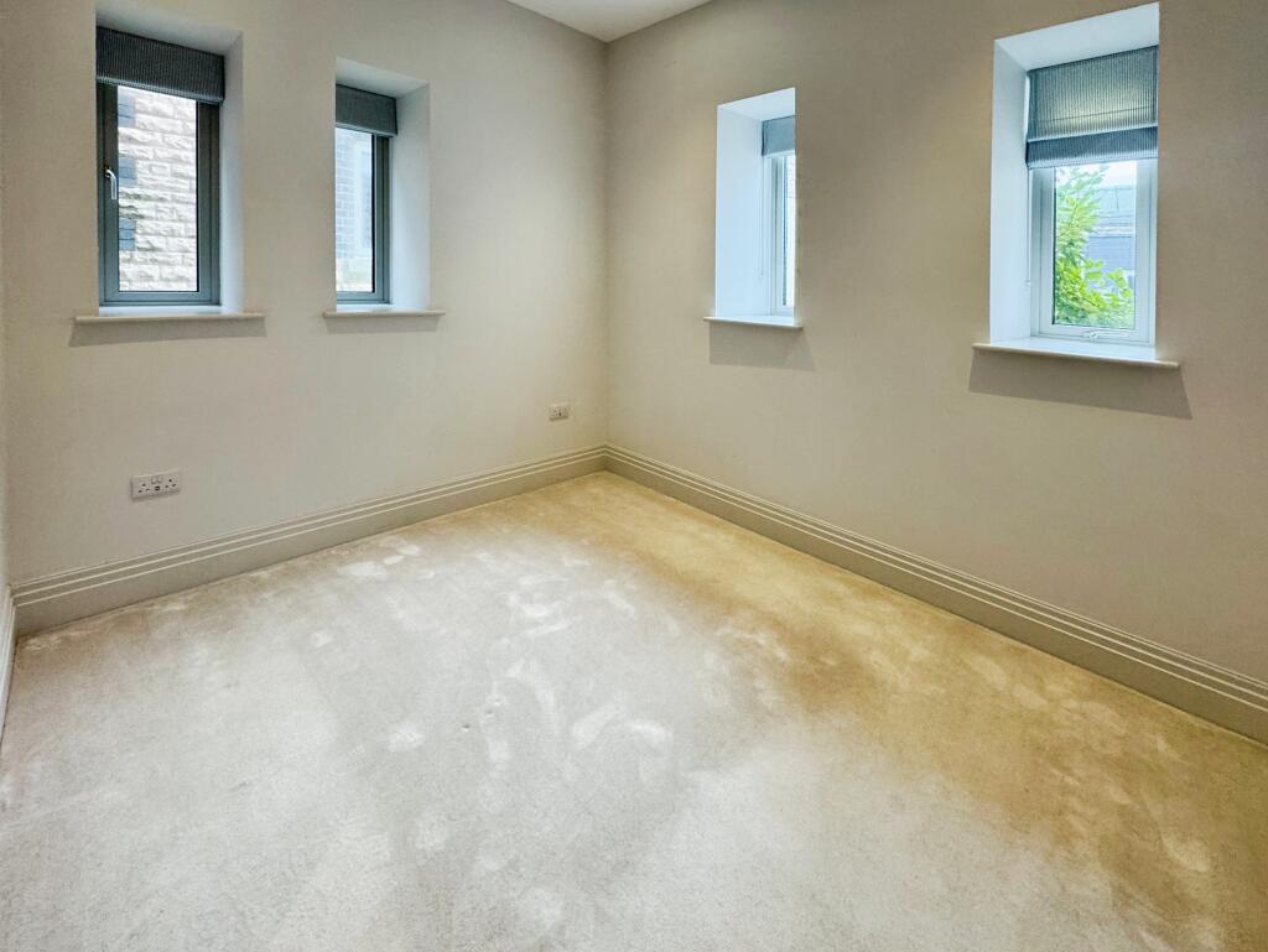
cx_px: 634
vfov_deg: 85.7
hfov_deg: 102.0
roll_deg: -1.2
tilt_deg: -9.6
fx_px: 513
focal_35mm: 14
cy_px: 476
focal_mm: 2.22
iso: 200
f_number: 2.2
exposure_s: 1/100
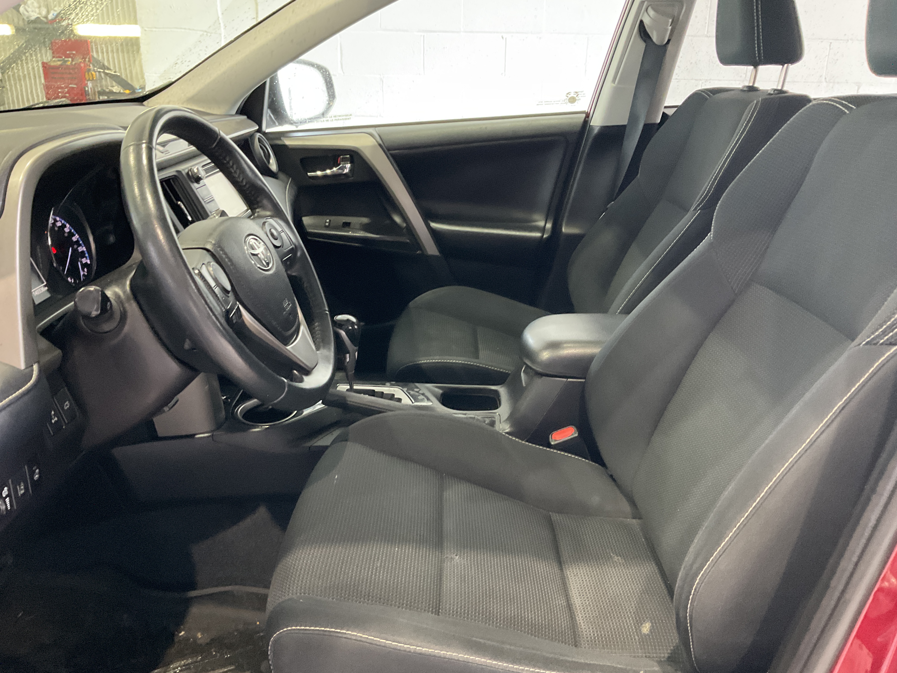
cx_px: 448
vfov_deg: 48.2
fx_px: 751
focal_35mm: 29
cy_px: 336
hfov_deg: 61.7
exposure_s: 1/44
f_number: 1.8
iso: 320
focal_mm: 3
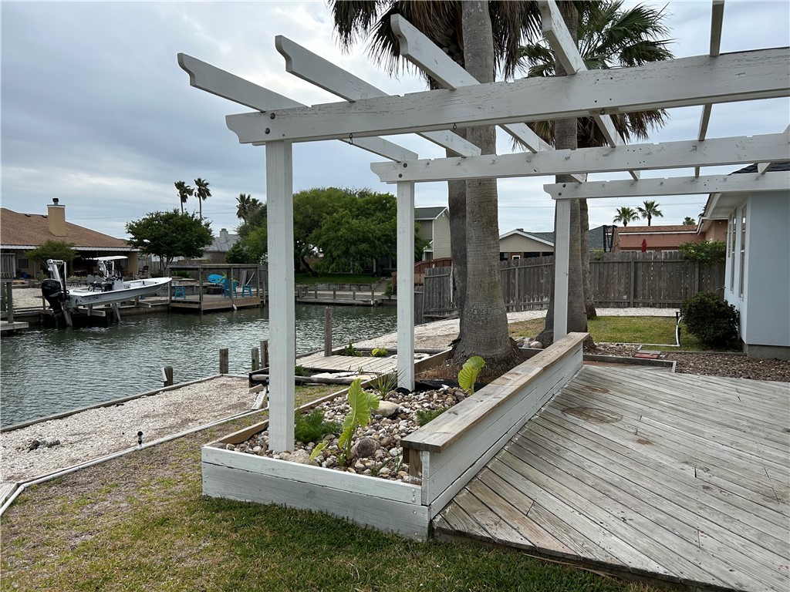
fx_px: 593
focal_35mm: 26
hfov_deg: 67.3
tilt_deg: -3.8
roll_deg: +1.0
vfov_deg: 53.1
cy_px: 296
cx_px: 395
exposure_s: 1/1869
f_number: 1.5
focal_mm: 5.7
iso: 50
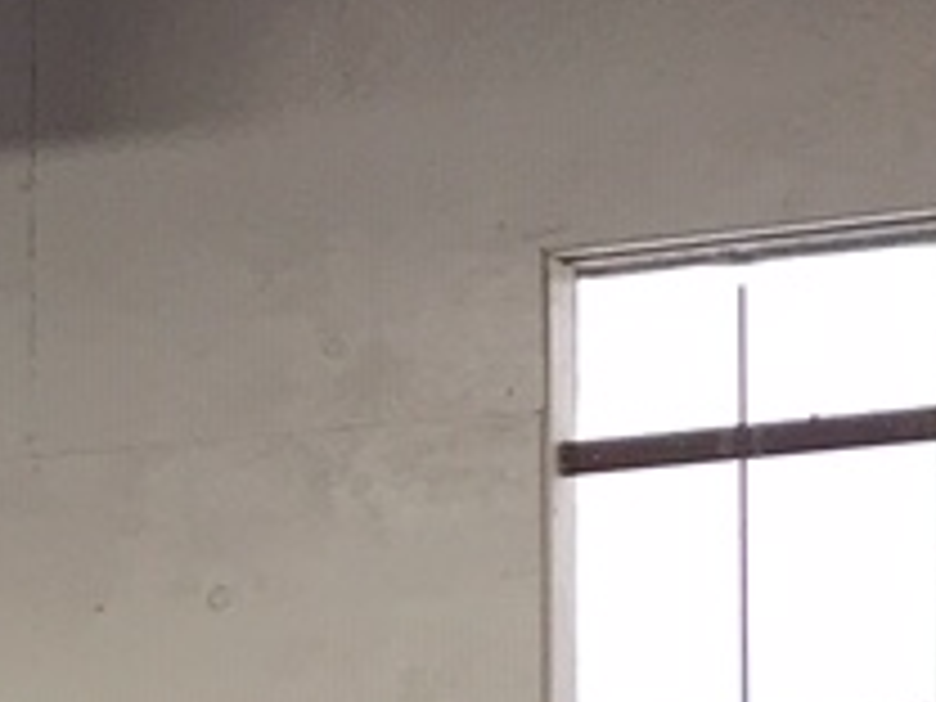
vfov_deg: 6.4
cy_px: 1282
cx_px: -1552
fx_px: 6138
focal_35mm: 227
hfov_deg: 7.9
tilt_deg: +0.1
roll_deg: -1.5
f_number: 2.2
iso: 50
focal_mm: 4.15
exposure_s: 1/120
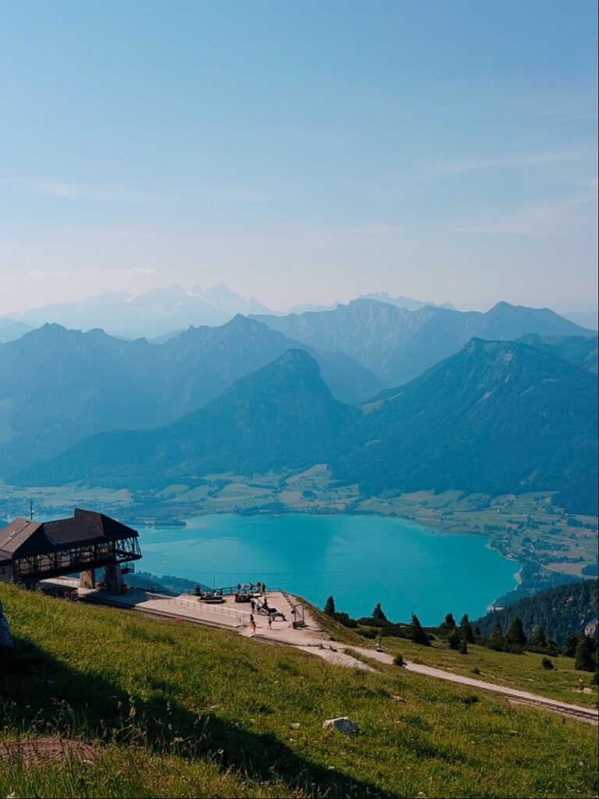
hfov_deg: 30.3
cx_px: 300
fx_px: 1107
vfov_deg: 39.7
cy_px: 400
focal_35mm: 48
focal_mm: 6.76
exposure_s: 1/16129
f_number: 1.78
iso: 80
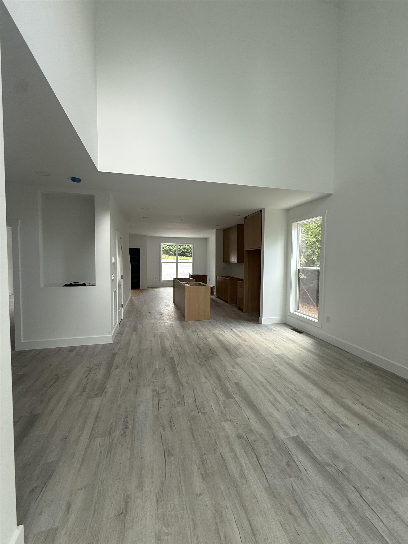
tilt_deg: -1.6
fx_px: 220
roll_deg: -1.9
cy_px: 272
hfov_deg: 85.7
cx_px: 204
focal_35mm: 14
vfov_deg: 102.1
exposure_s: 1/99
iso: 64
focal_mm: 2.22
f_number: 2.2
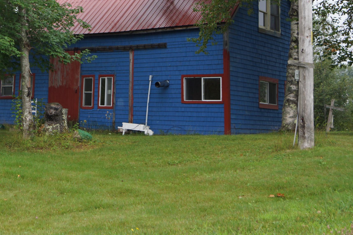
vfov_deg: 21.2
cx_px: 58
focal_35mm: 63
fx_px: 618
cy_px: 38
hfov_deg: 30.9
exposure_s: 1/80
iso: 100
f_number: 4.5
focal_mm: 24
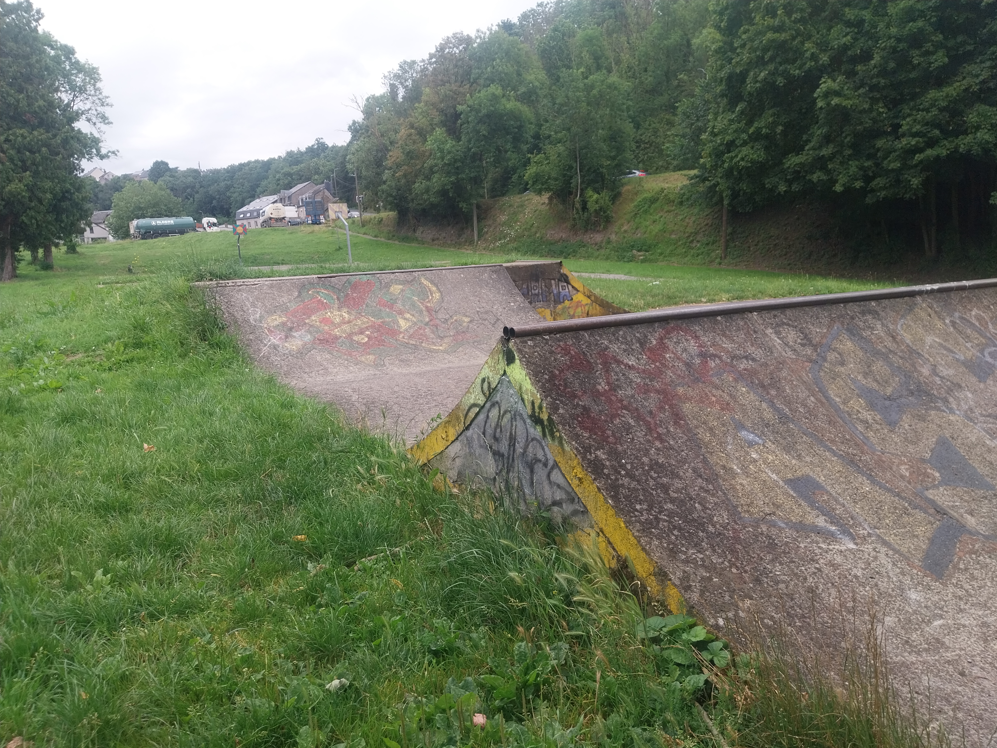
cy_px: 387
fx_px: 778
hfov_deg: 65.3
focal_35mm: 27
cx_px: 517
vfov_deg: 51.3
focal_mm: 4
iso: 25
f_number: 1.8
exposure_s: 1/168
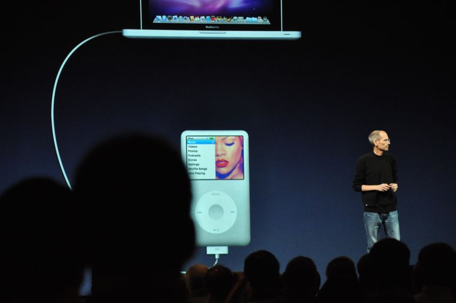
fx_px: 1993
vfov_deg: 8.7
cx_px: 228
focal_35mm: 158
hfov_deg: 13.1
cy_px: 152
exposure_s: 1/60
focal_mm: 105
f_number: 5.6
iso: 1600
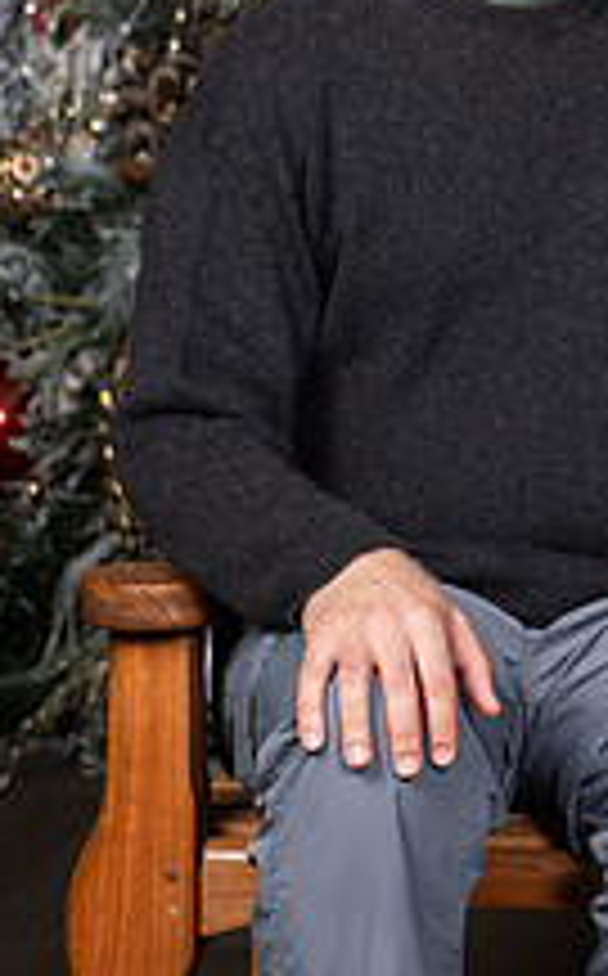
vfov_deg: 12.4
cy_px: 234
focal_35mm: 169
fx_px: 4495
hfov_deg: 7.5
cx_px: 1117
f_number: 7.1
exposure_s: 1/125
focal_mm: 62
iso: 160
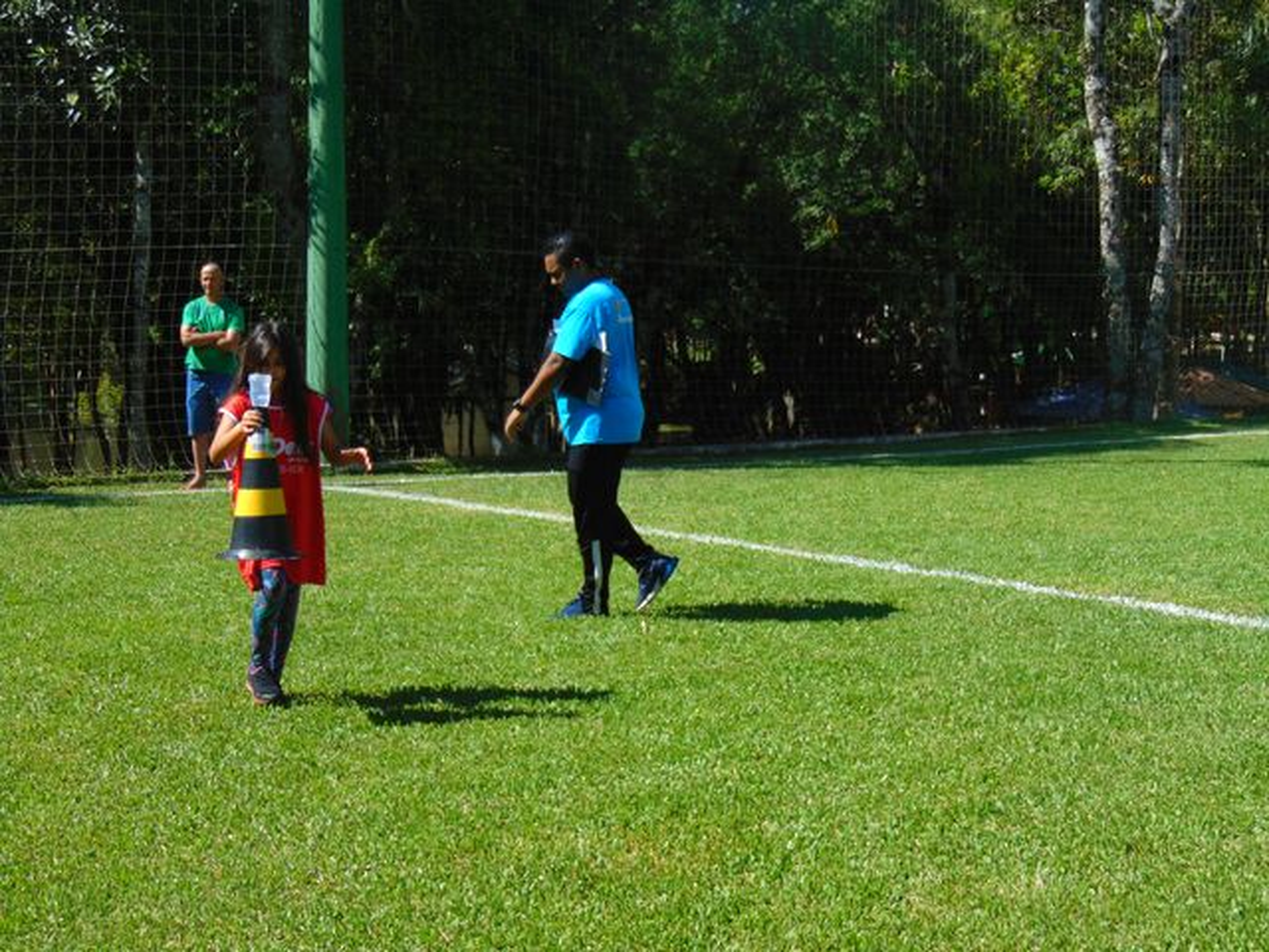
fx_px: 2200
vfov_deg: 24.4
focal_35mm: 60
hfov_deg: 32.2
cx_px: 634
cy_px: 476
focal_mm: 10.8
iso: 80
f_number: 3.6
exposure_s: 1/640
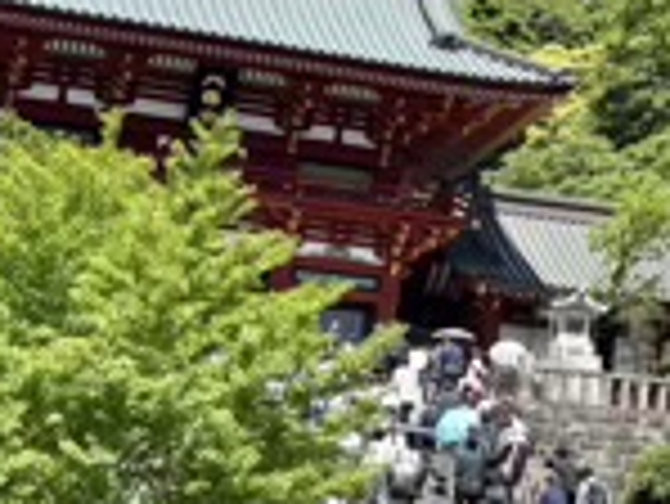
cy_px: 187
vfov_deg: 12.2
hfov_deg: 14.1
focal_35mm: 122
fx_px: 2363
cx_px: 1246
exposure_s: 1/1399
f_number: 1.6
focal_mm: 5.96
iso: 50
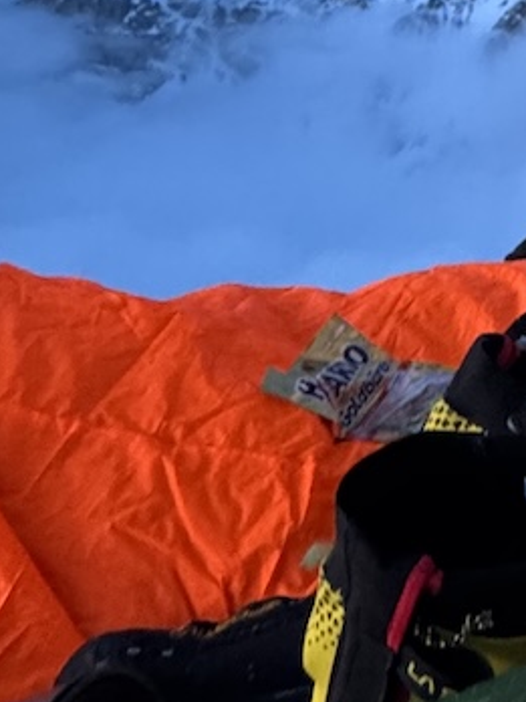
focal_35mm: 58
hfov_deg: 19.5
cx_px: 919
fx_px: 1175
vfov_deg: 29.8
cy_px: -75
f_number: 2.2
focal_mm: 2.22
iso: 320
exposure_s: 1/41
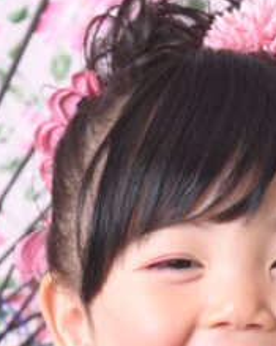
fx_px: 4935
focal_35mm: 483
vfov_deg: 4.0
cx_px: 132
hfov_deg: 3.2
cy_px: 482
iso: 320
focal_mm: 110
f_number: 5.6
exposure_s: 1/160
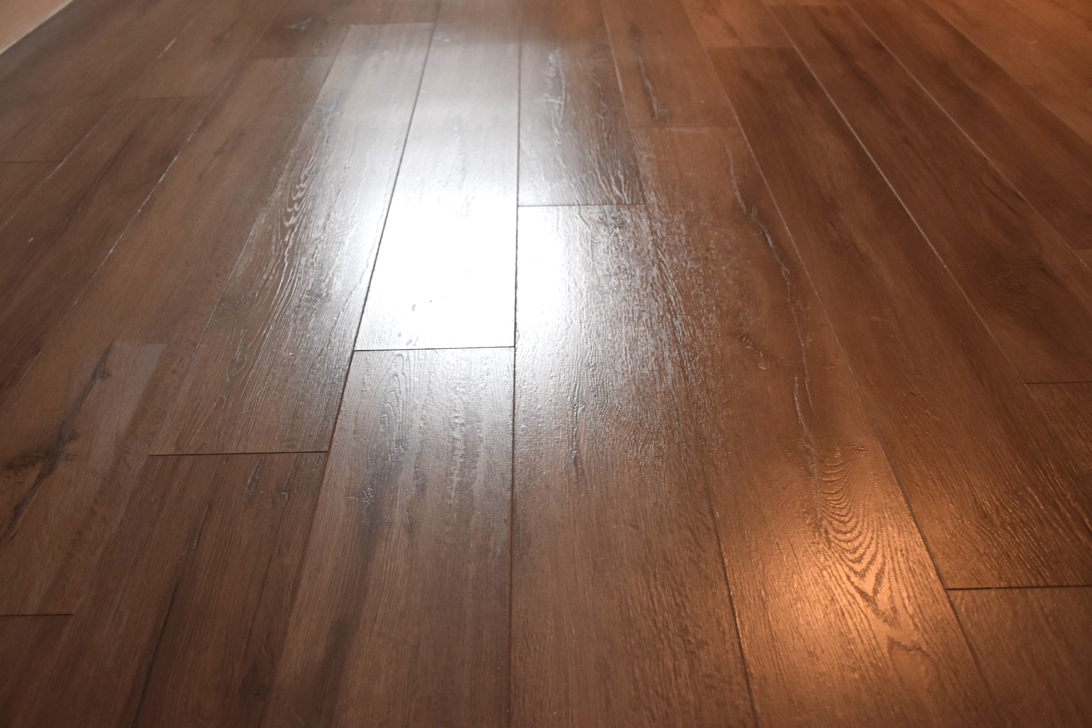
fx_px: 1001
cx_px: 546
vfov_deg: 40.0
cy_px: 364
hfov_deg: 57.2
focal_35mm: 33
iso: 900
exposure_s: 1/60
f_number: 3.5
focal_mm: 22
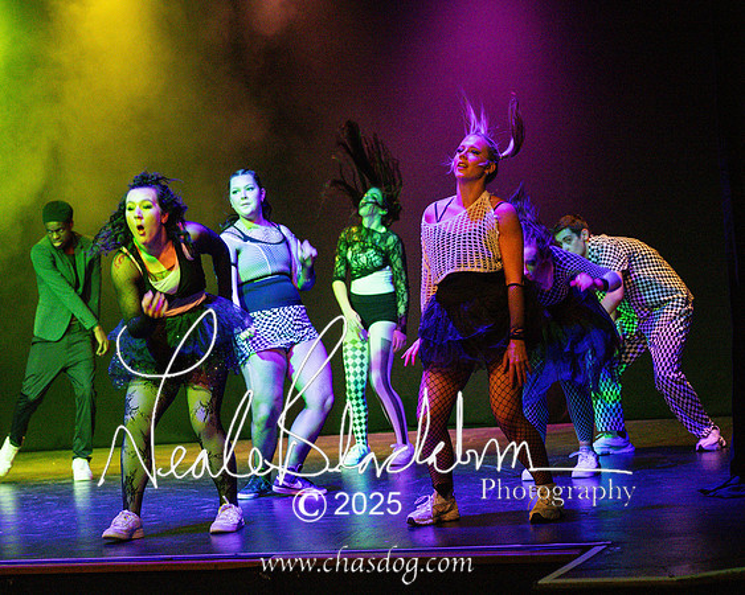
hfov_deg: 22.9
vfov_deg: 18.4
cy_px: 298
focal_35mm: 83
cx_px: 447
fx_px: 1837
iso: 1250
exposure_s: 1/250
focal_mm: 74
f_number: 4
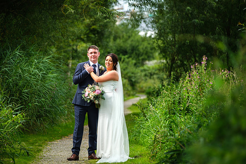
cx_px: 114
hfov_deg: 8.6
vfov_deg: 5.8
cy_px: 83
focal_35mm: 238
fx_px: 1628
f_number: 2.8
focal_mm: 140
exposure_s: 1/500
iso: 160
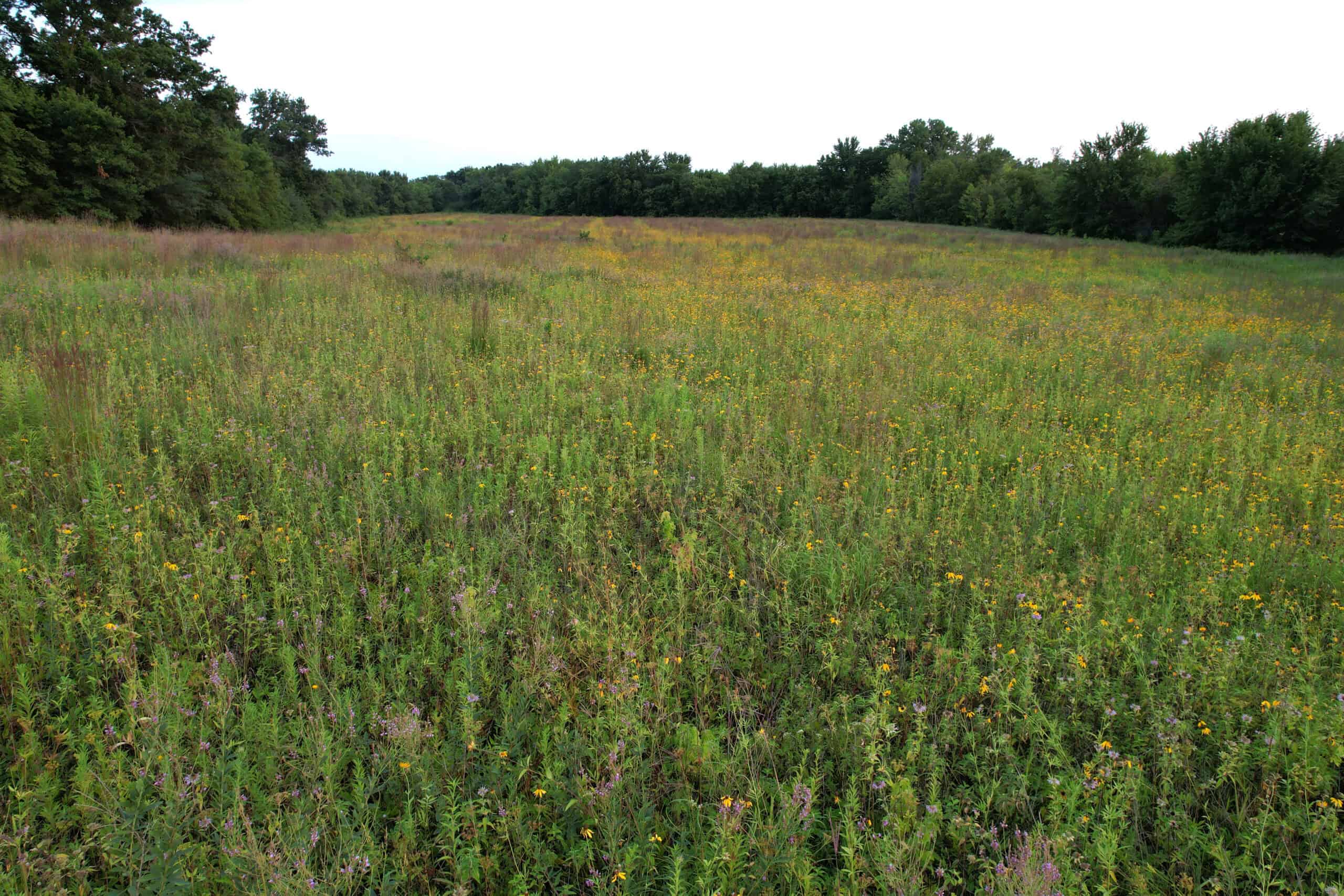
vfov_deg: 57.2
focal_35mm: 22
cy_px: 448
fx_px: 821
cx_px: 672
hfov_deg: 78.6
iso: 100
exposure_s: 1/60
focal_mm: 8.4
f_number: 2.8
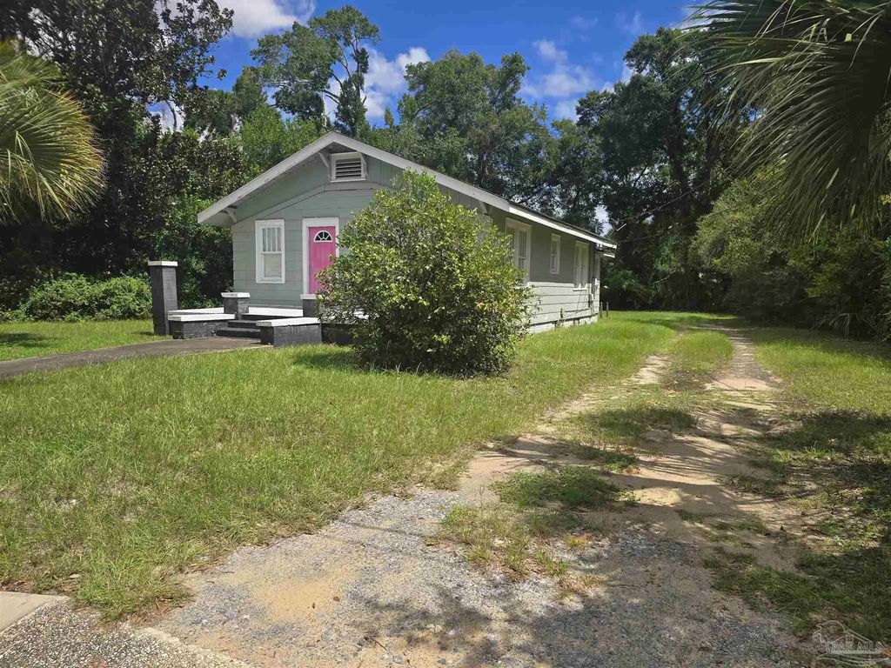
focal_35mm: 23
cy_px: 334
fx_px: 592
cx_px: 446
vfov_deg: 58.9
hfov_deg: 73.9
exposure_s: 1/883
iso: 12
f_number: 1.7
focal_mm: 6.3
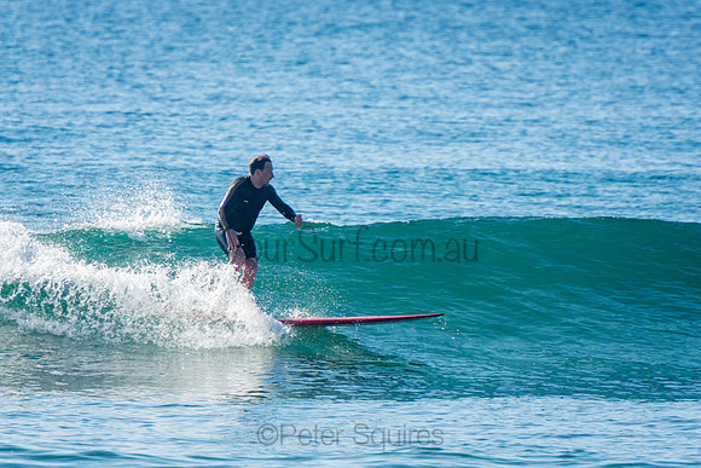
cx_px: 350
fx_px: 11686
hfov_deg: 3.4
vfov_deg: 2.3
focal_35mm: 600
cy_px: 234
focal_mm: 400
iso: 200
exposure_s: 1/1250
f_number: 5.6
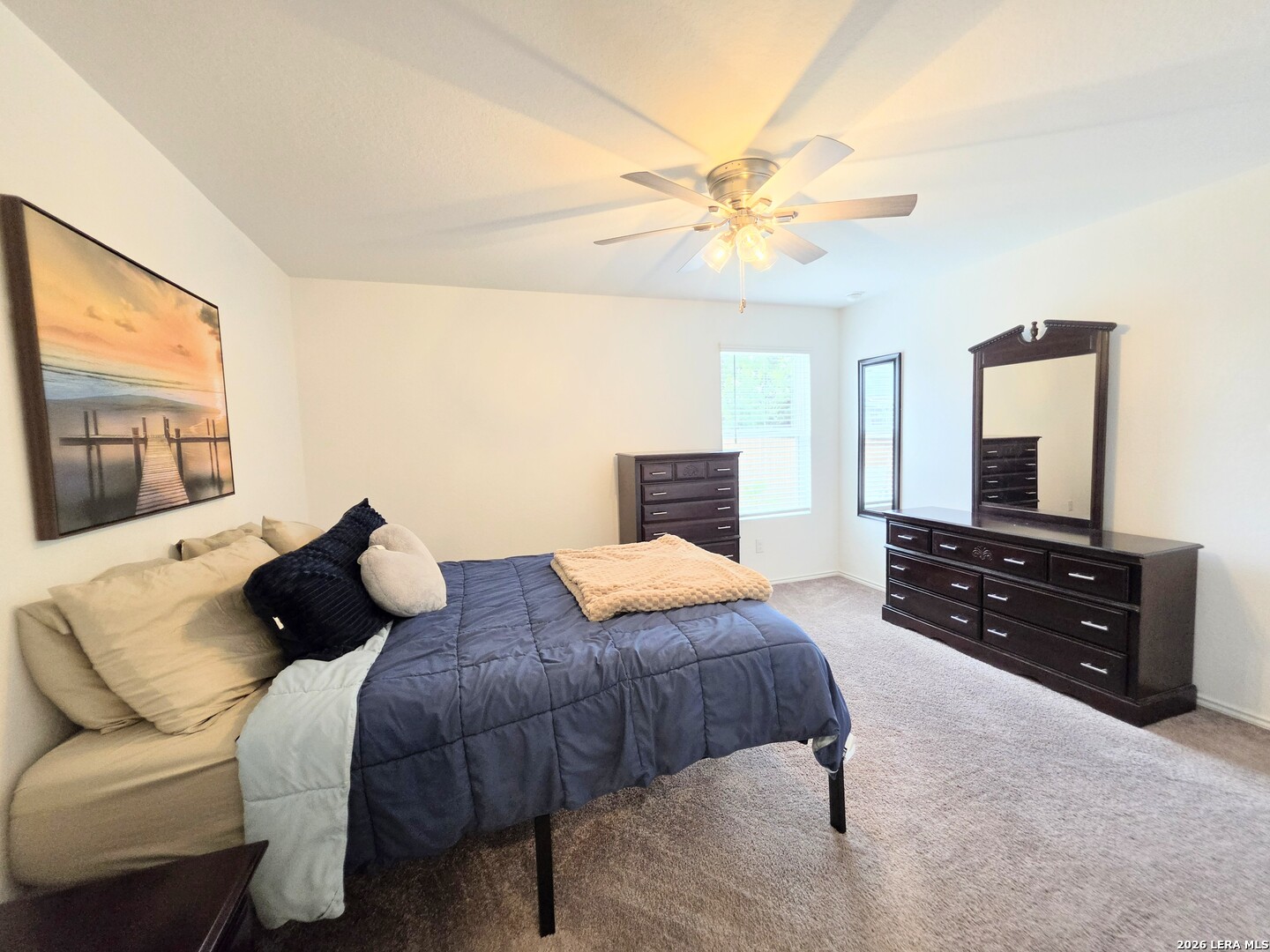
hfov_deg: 106.2
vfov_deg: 89.9
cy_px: 476
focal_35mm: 13
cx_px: 635
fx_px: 477
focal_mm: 2.2
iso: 250
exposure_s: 1/120
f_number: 1.9
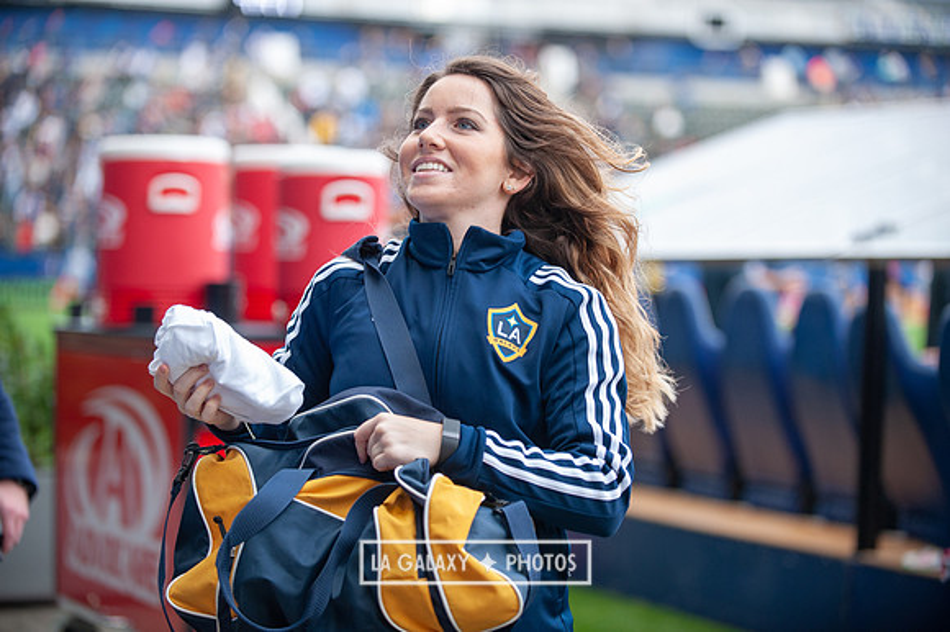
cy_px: 316
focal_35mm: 102
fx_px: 2690
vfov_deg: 13.4
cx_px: 475
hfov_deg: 20.0
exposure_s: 1/500
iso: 640
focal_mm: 102
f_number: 2.8
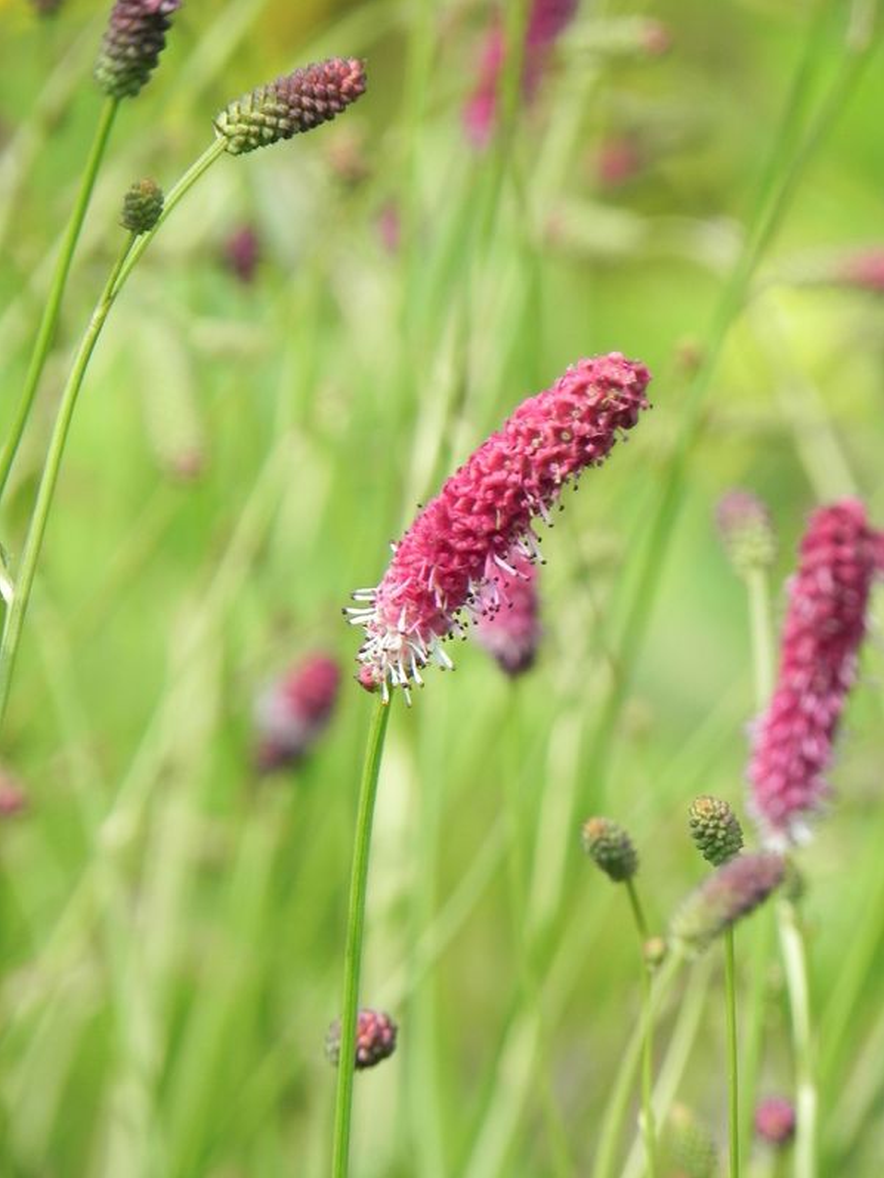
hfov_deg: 3.1
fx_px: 16442
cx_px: 442
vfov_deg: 4.1
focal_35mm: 483
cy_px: 588
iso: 160
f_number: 5
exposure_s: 1/400
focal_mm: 85.6
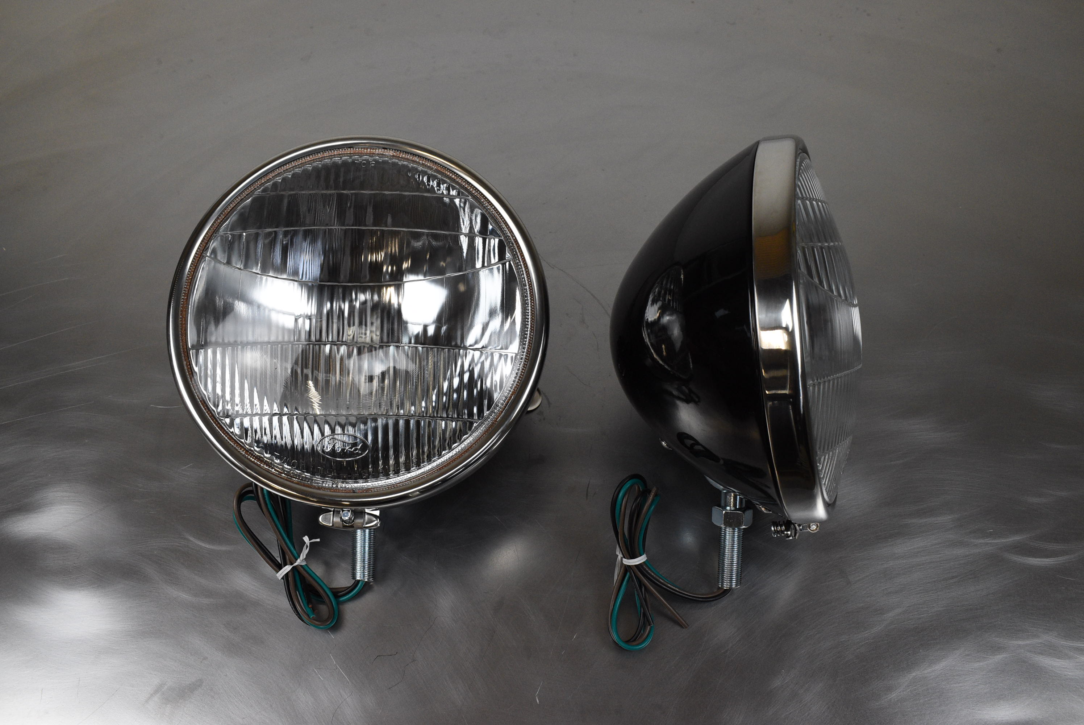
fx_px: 994
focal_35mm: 33
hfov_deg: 57.2
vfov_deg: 40.0
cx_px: 542
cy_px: 362
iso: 1250
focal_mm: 22
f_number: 8
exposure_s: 1/250
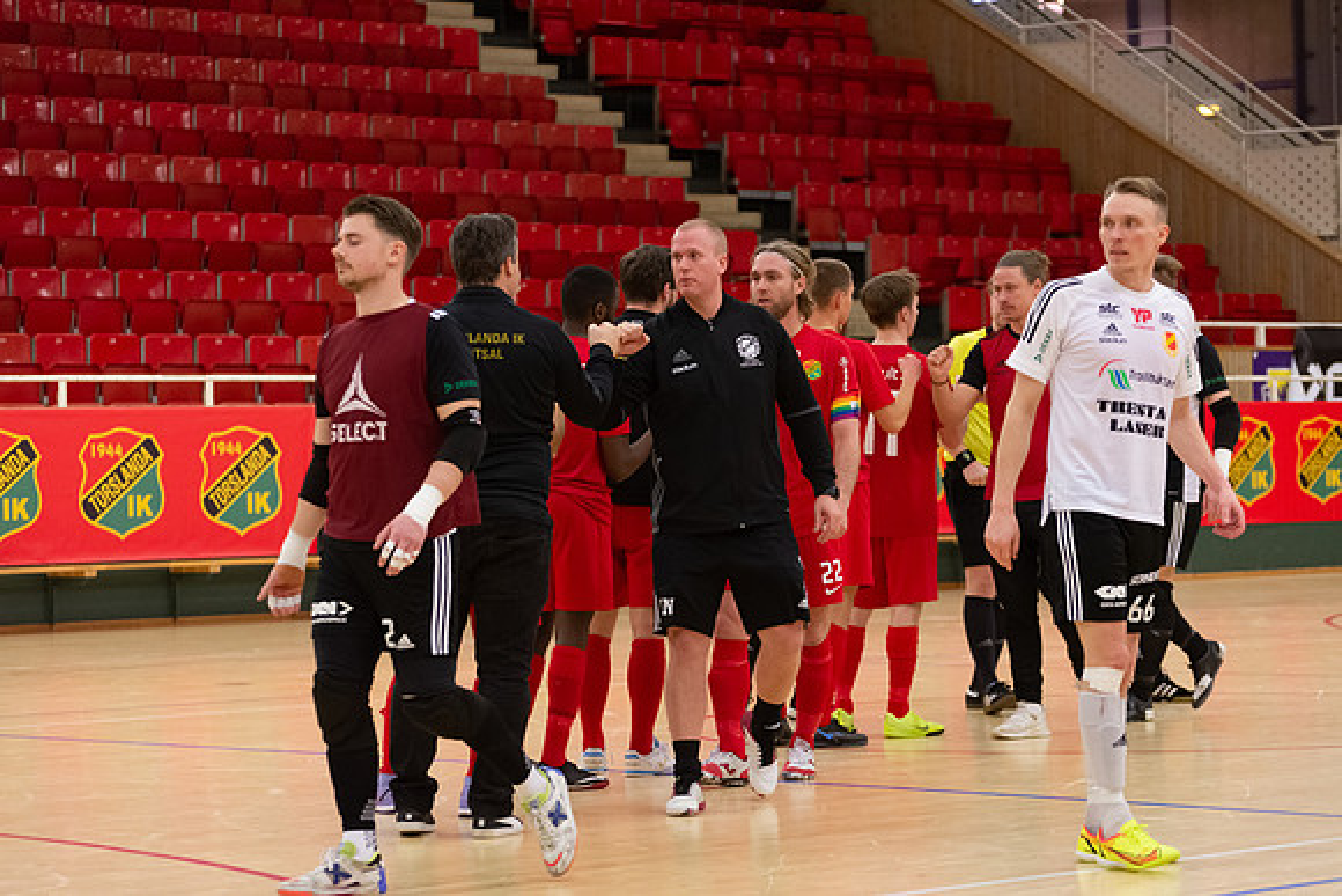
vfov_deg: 12.2
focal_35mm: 112
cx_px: 671
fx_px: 4176
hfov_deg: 18.3
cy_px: 448
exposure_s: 1/640
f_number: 4.8
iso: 6400
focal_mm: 112
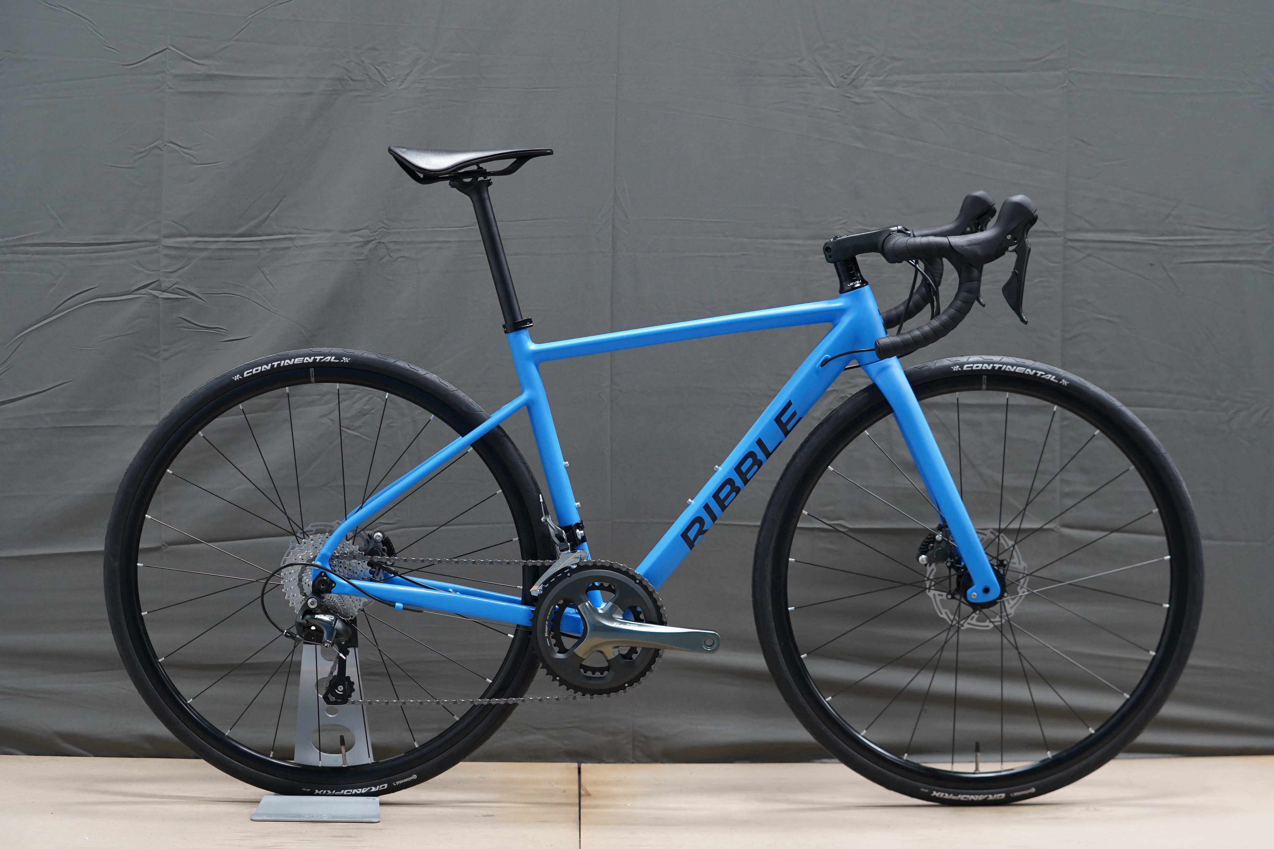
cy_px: 424
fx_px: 2477
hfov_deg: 28.8
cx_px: 637
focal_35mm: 70
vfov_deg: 19.5
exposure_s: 1/160
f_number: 5
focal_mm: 70
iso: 2500
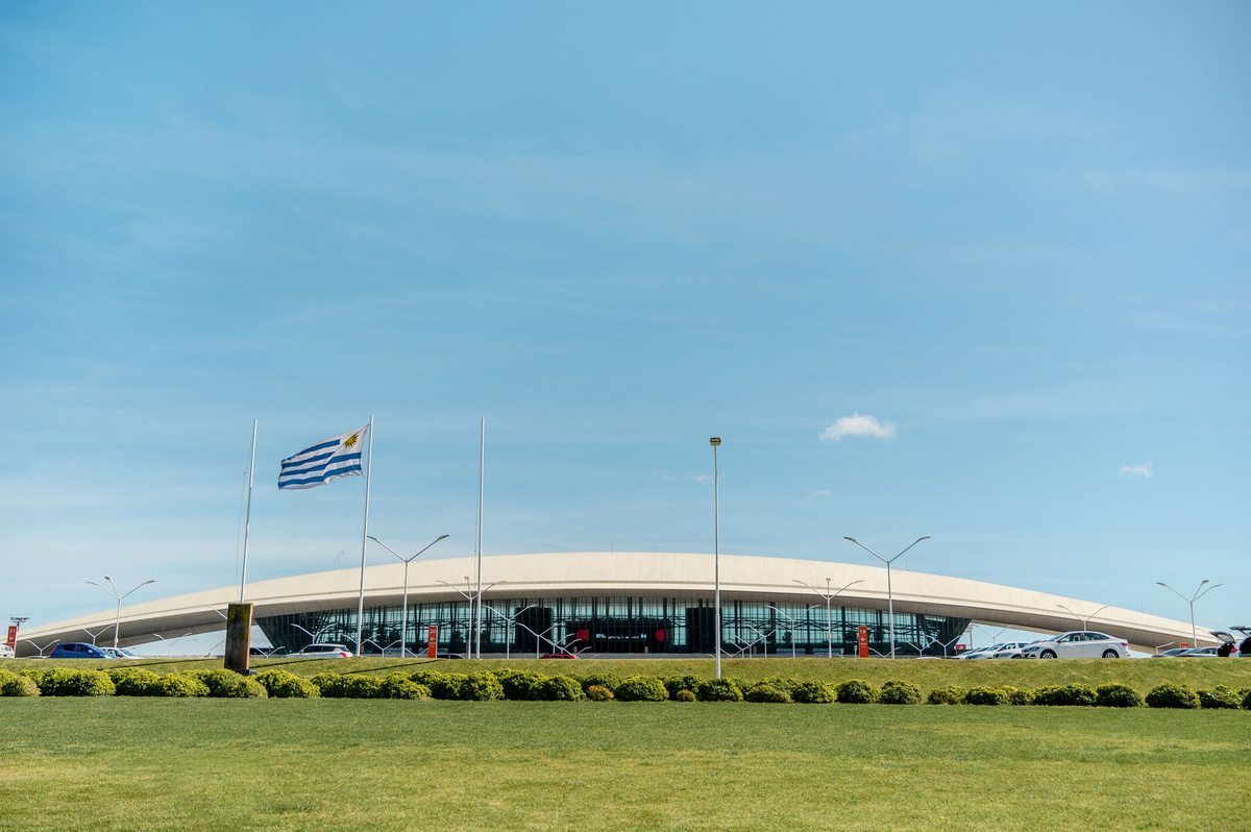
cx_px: 626
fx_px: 1215
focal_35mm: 35
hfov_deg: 54.5
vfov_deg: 37.8
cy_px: 416
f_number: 4
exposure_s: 1/2500
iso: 100
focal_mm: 35
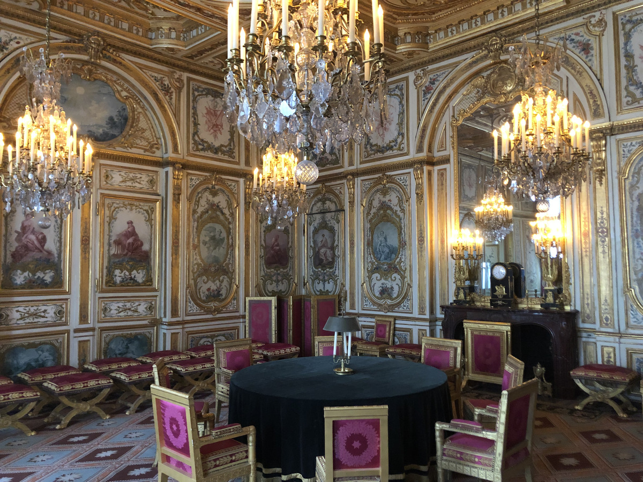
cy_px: 241
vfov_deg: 49.7
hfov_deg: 63.4
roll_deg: +1.4
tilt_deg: +2.8
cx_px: 322
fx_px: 520
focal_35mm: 28
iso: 80
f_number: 1.8
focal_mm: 4
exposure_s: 1/5
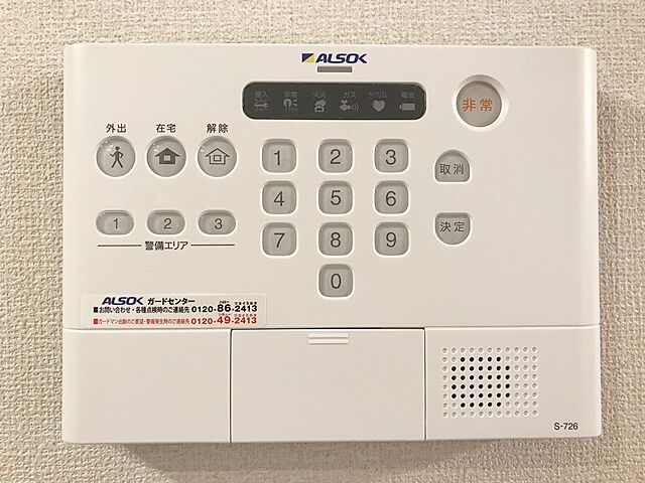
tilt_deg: +0.7
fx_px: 522
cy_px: 242
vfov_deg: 49.7
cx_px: 322
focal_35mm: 28
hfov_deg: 63.4
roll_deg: +0.2
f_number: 1.8
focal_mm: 3.99
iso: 40
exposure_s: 1/20
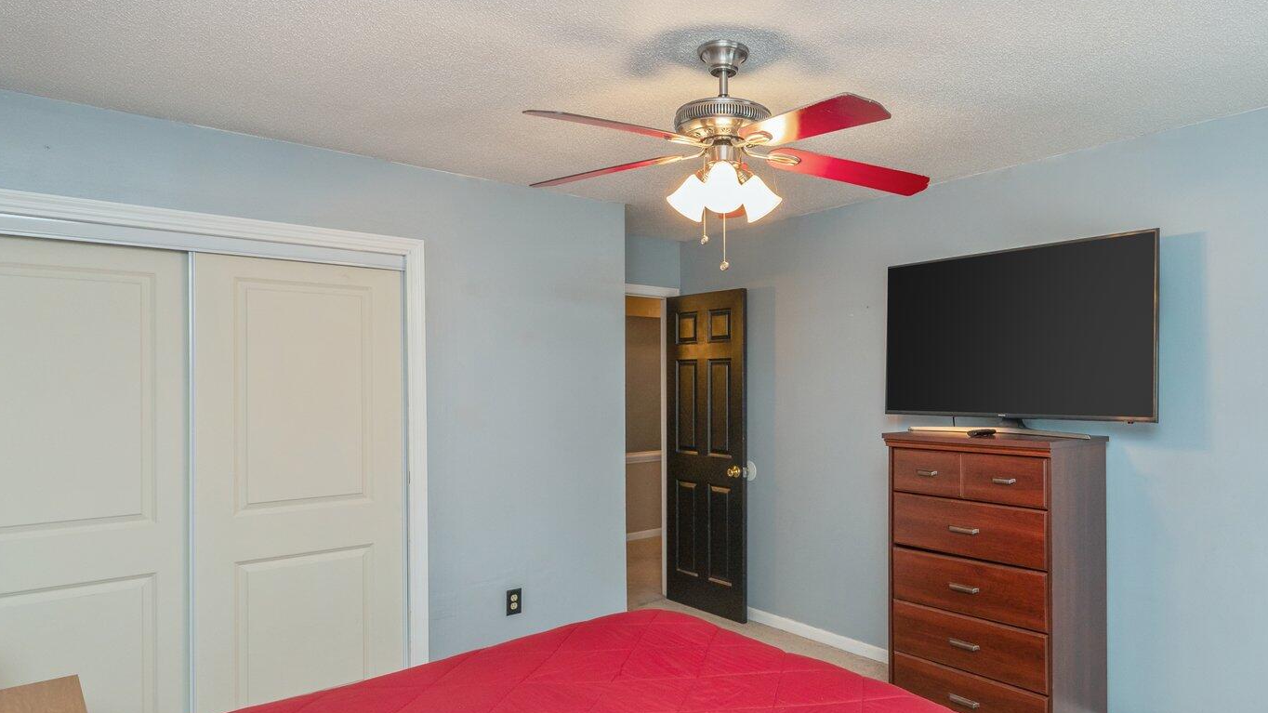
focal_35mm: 22
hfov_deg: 80.4
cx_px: 749
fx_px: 740
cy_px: 405
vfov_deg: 51.3
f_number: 8
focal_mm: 14
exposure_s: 1/25
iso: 500
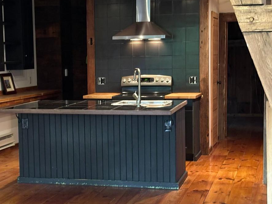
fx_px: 613
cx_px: 93
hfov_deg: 24.9
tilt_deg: -6.1
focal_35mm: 78
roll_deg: +0.9
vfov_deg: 18.9
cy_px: 117
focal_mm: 6.86
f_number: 1.78
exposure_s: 1/30
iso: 500
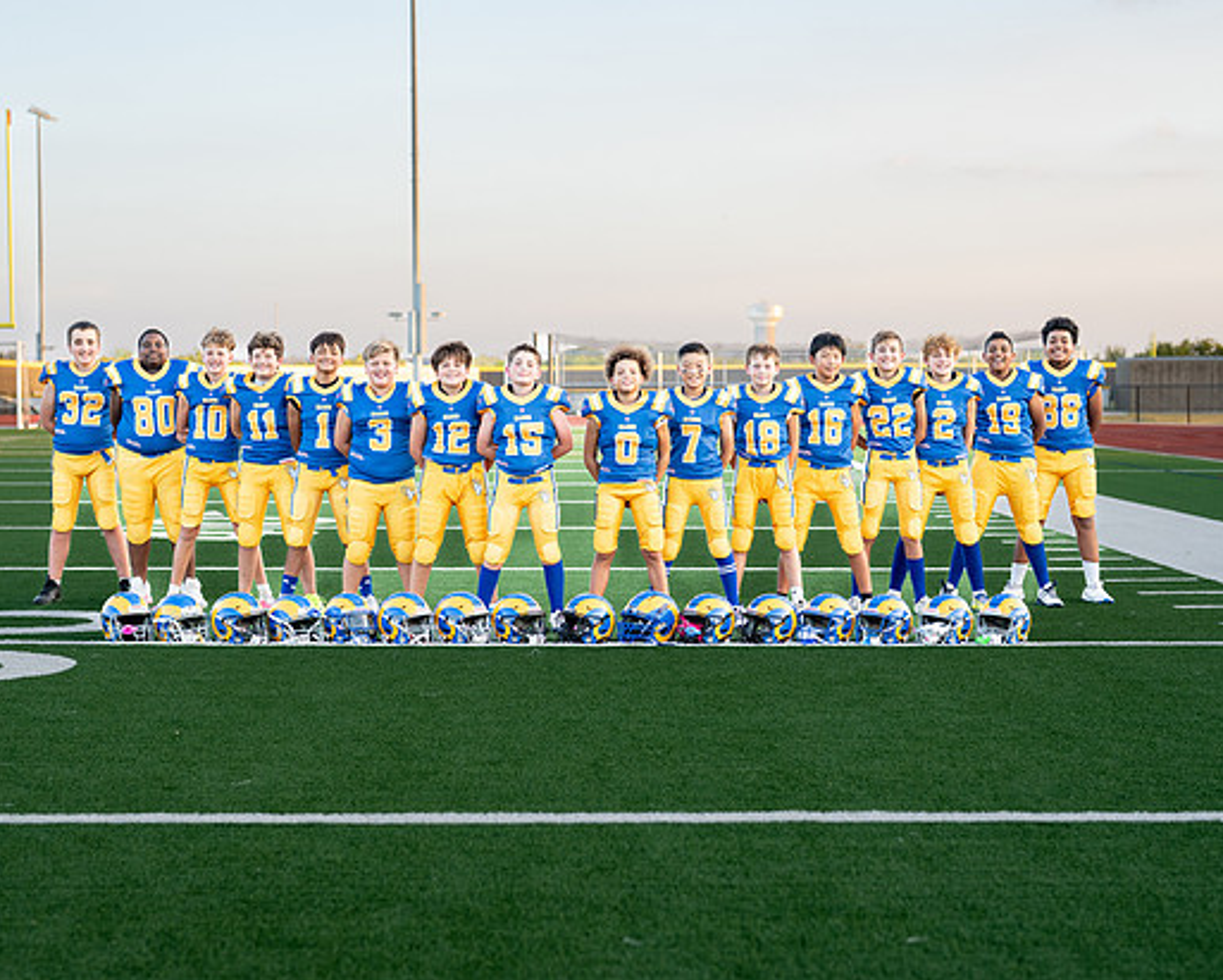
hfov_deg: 29.1
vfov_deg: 23.5
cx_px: 592
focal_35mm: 65
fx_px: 2354
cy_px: 505
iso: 160
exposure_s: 1/320
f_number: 2.2
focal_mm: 50
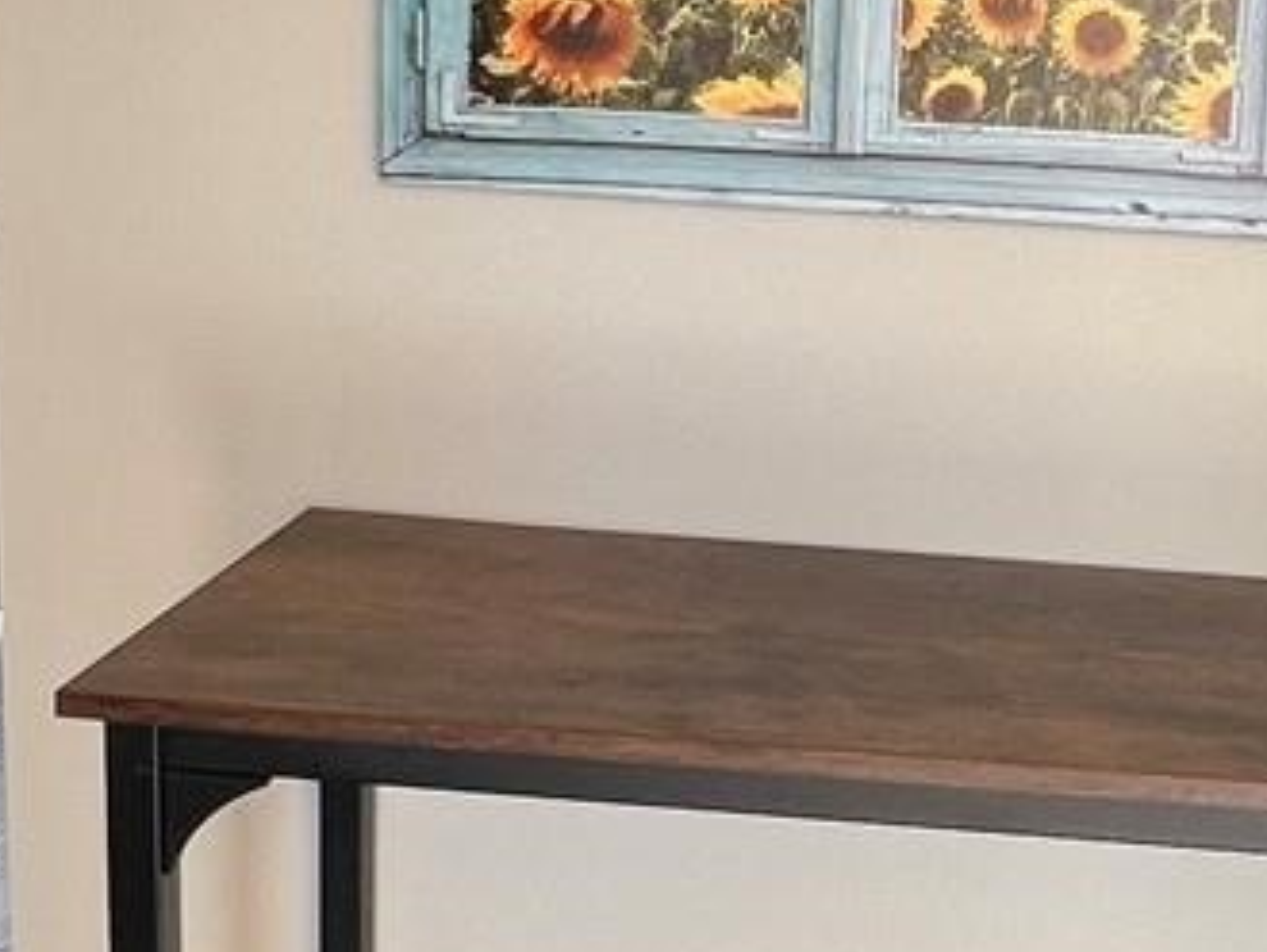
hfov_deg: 30.1
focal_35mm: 63
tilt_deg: -11.6
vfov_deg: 23.3
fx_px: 2308
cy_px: 418
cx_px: 987
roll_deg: -2.8
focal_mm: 1.57
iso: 64
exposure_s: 1/99
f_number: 1.8
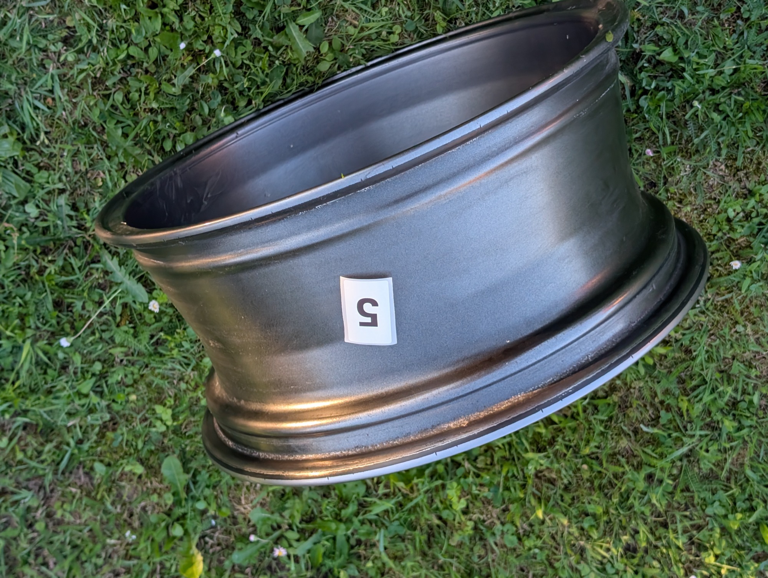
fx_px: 1089
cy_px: 289
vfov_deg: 29.7
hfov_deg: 38.9
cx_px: 384
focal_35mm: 49
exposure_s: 1/941
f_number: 1.68
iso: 258
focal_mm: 6.9
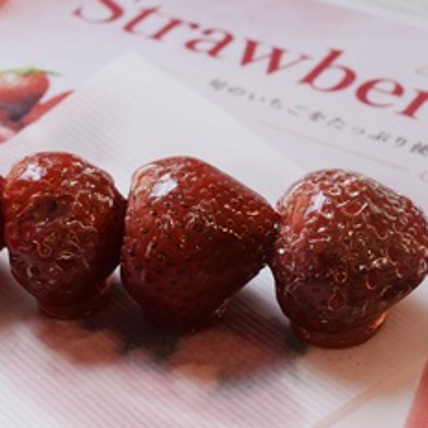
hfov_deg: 16.6
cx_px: 187
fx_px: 1469
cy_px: 238
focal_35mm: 105
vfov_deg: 16.6
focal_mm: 38
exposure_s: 1/250
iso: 220
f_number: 8
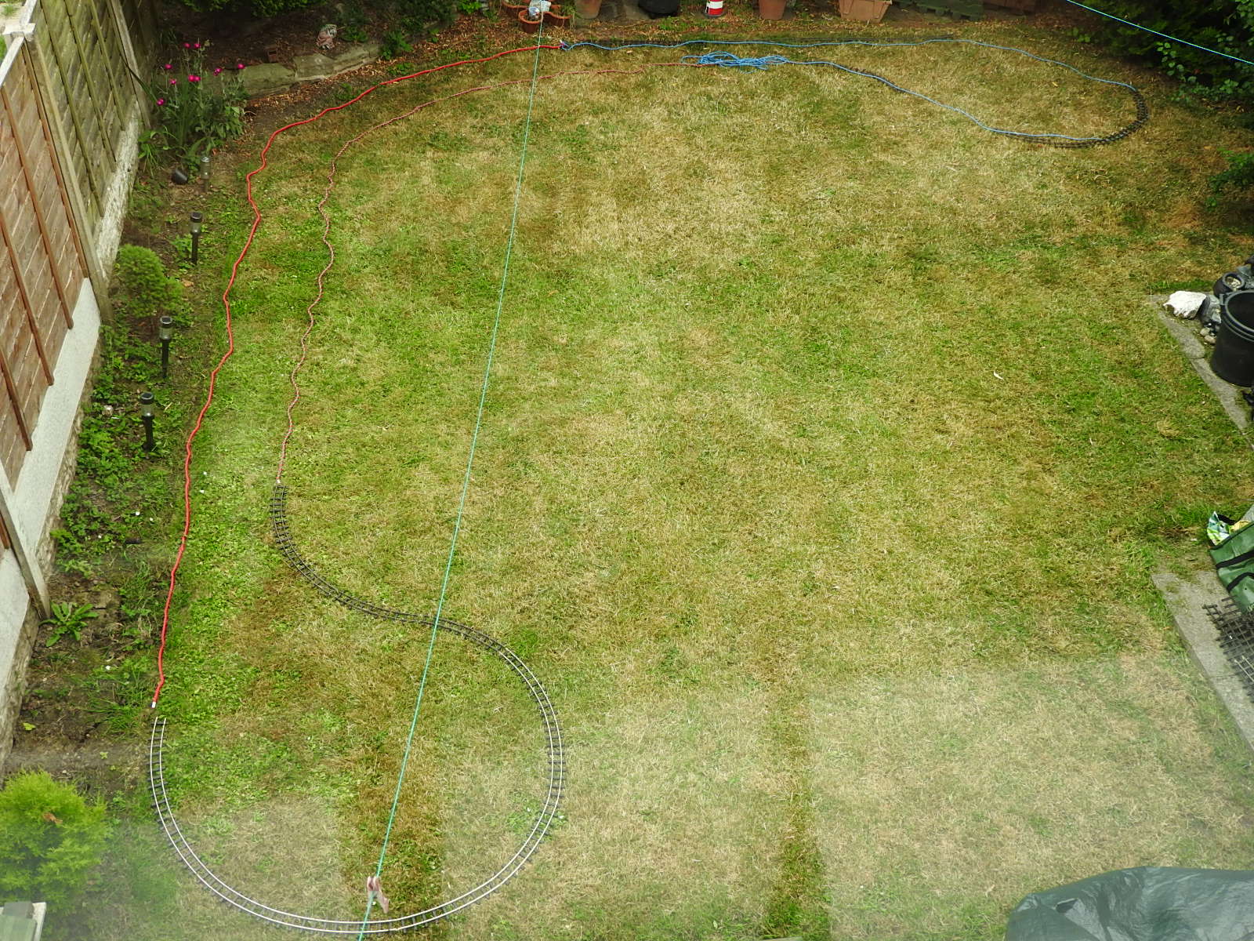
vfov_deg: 40.7
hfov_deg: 52.6
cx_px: 627
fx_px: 1268
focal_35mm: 35
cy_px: 470
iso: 100
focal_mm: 6.3
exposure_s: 1/200
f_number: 3.8
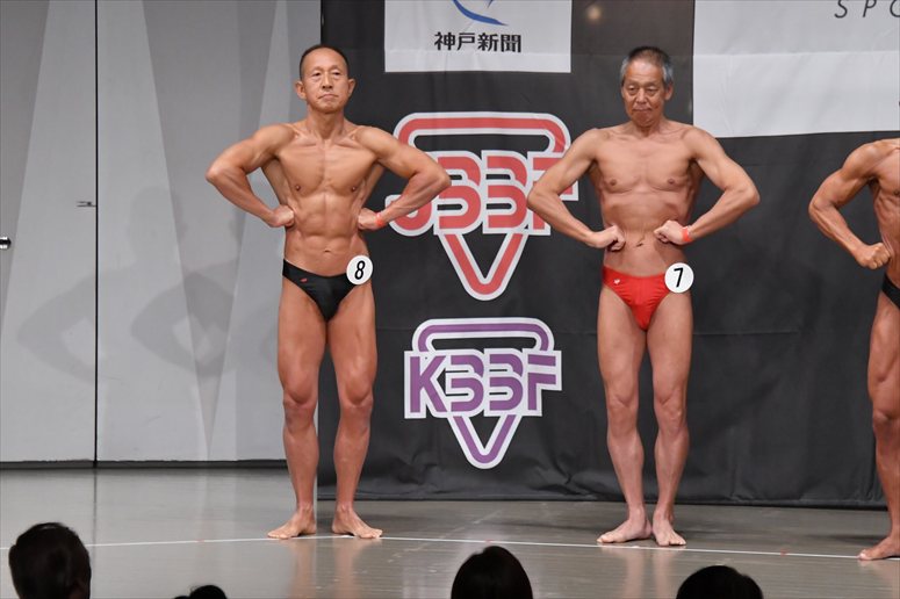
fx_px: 5622
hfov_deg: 9.2
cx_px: 450
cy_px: 300
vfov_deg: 6.1
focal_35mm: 225
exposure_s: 1/400
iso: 5000
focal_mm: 150
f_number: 5.6
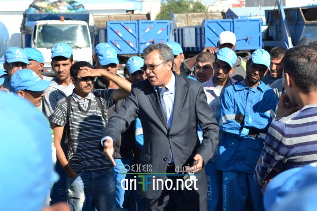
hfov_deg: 24.1
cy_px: 107
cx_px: 160
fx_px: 744
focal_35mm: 85
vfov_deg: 16.1
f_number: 8
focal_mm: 55
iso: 100
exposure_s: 1/250
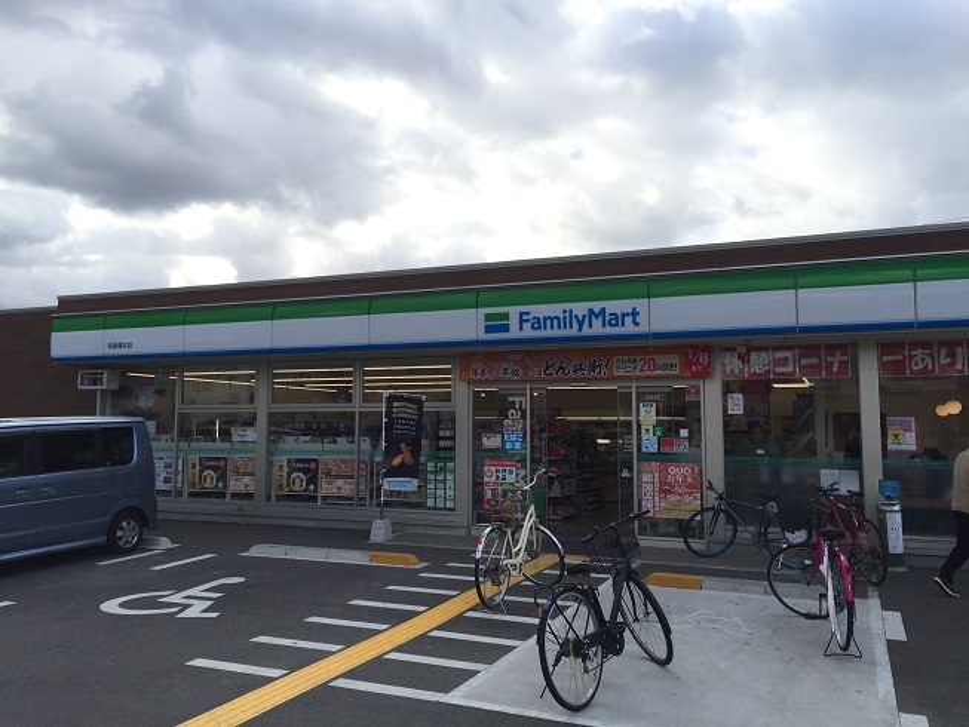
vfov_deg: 48.2
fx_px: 812
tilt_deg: +5.0
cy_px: 364
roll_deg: -0.5
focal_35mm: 29
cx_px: 484
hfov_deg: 61.7
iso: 32
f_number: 2.2
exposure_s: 1/1883
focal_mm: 4.15
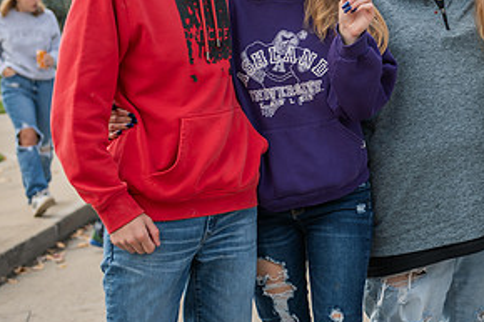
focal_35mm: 110
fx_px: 1478
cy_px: 28
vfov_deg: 12.3
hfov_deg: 18.3
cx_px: 424
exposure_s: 1/320
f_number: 3.2
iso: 64
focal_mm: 55
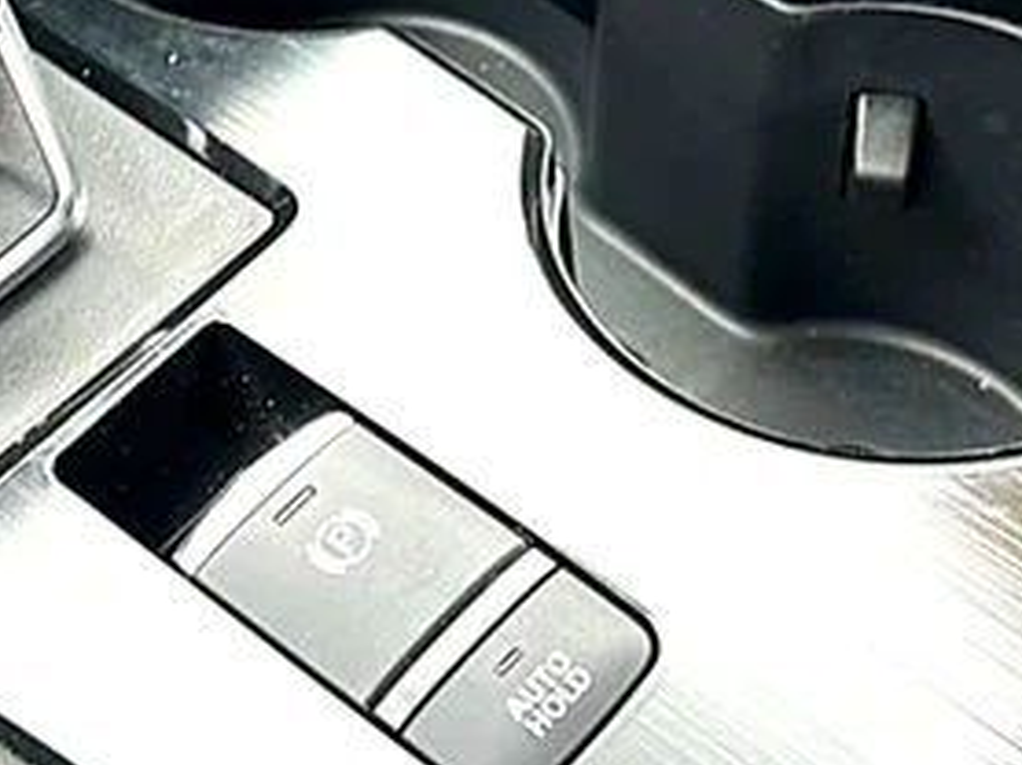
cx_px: 456
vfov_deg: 22.8
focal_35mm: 63
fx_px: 1858
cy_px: 97
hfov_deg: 30.7
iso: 50
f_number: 1.78
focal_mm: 6.86
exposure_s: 1/71
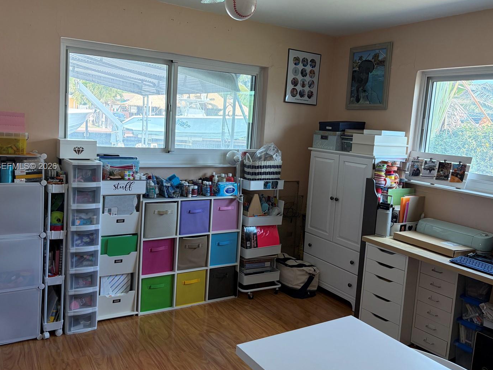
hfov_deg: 59.9
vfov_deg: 46.7
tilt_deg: -6.5
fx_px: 427
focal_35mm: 30
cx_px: 231
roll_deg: -3.1
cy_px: 167
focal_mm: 5.96
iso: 125
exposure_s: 1/112
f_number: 1.6
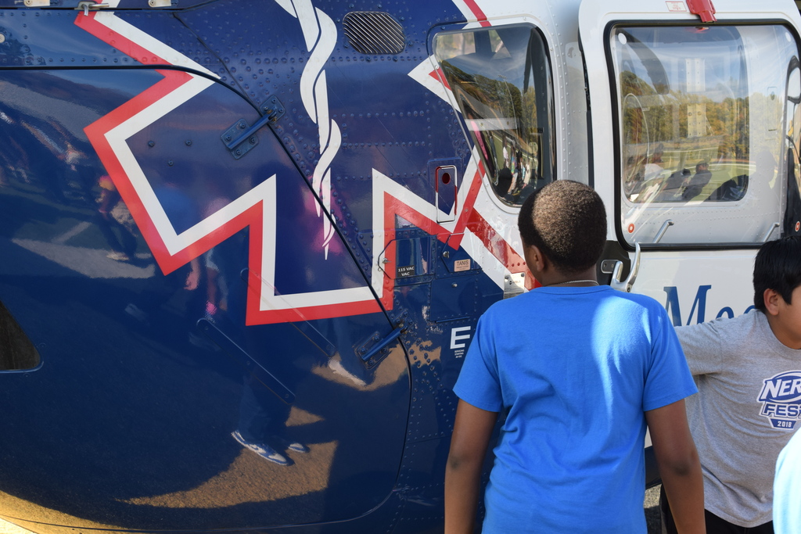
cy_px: 267
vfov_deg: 18.9
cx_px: 400
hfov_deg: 28.1
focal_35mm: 72
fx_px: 1602
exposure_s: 1/250
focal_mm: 48
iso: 400
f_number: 8
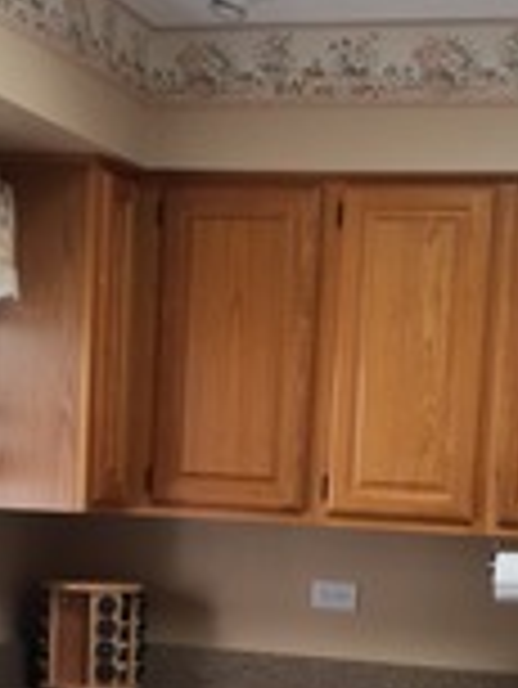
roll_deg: -3.5
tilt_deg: -6.1
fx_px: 1813
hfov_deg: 16.3
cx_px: 225
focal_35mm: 91
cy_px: 715
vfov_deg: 20.7
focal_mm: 4.15
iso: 40
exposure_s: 1/60
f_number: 2.2
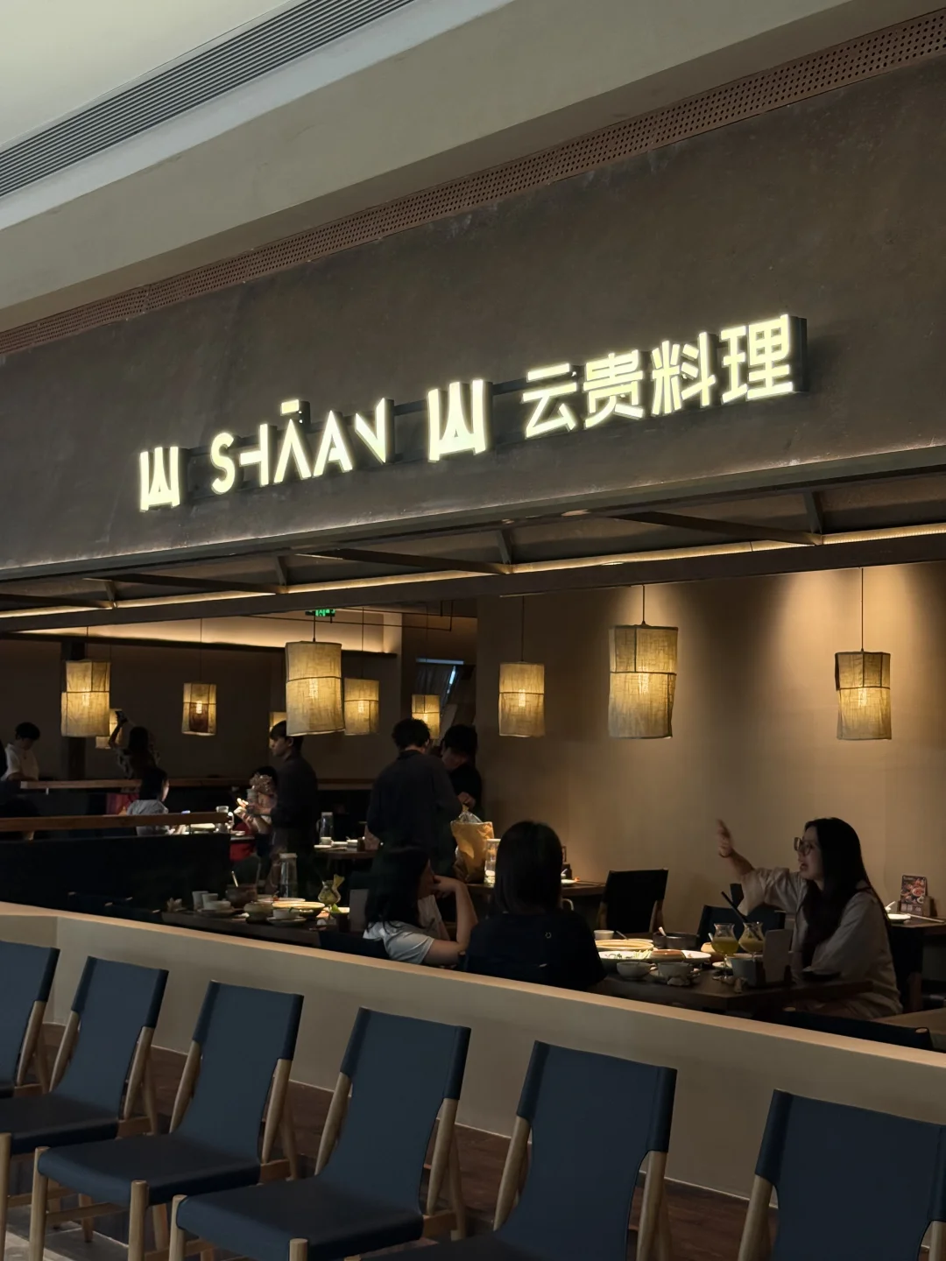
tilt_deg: +3.9
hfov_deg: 30.3
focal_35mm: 48
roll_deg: -1.3
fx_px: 1749
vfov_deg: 39.7
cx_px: 473
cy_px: 630
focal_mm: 6.76
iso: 100
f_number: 1.78
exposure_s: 1/100
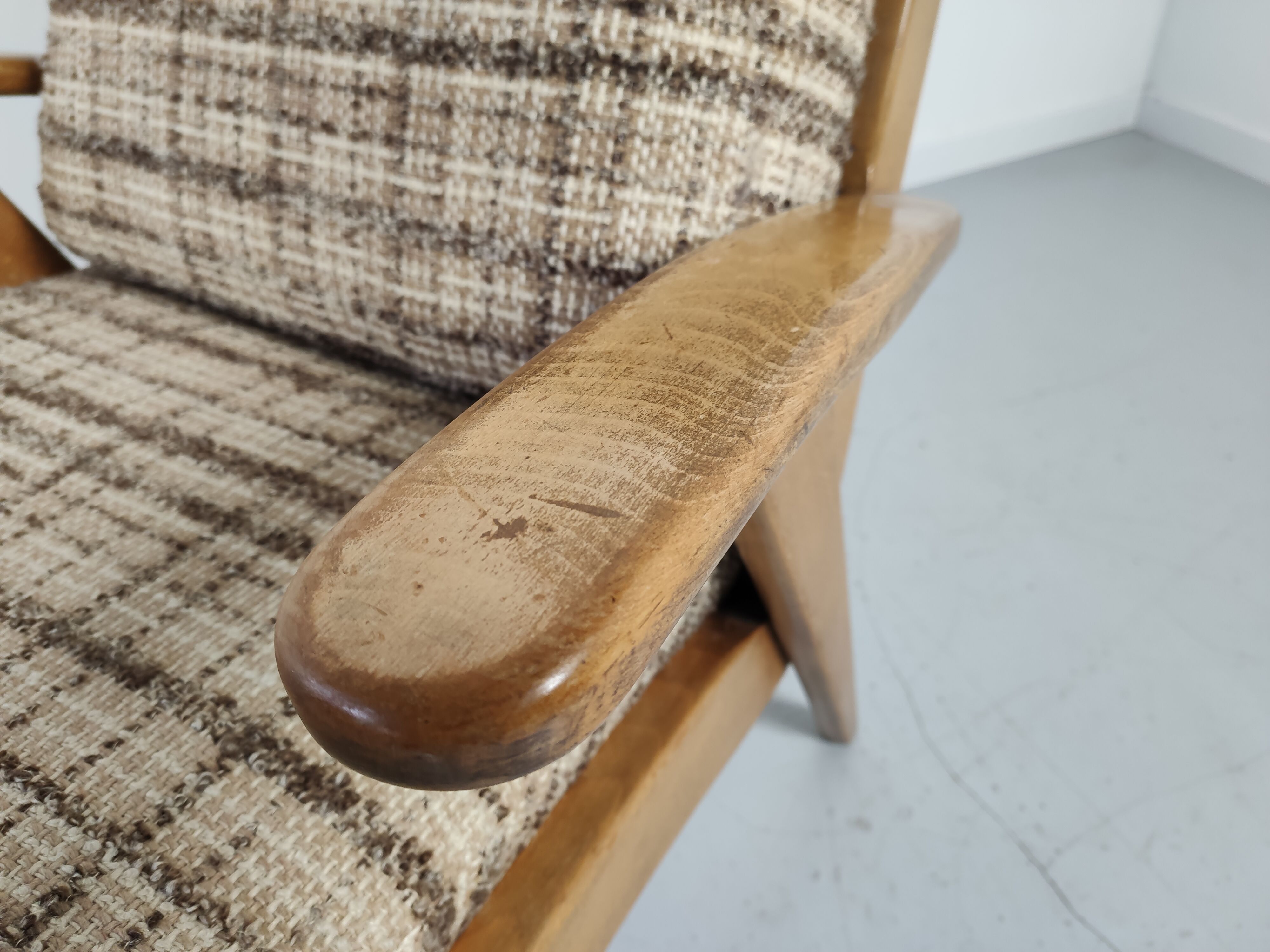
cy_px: 476
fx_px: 991
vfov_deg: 51.4
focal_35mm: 27
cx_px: 635
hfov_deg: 65.3
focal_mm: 4.75
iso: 256
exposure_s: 1/100
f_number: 1.75
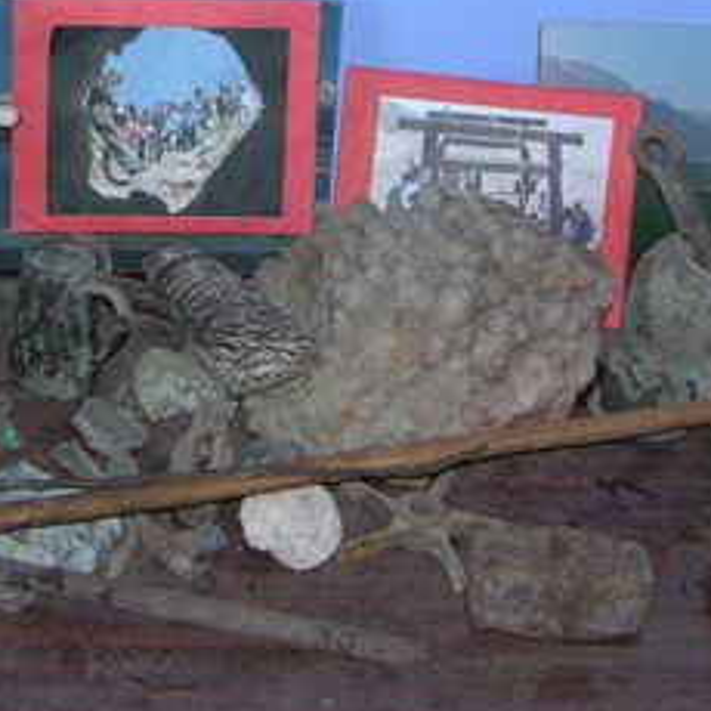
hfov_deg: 20.1
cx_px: 241
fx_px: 1998
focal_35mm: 86
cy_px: 130
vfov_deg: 19.9
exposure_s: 1/60.1
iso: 200
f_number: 2.8
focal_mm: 8.9
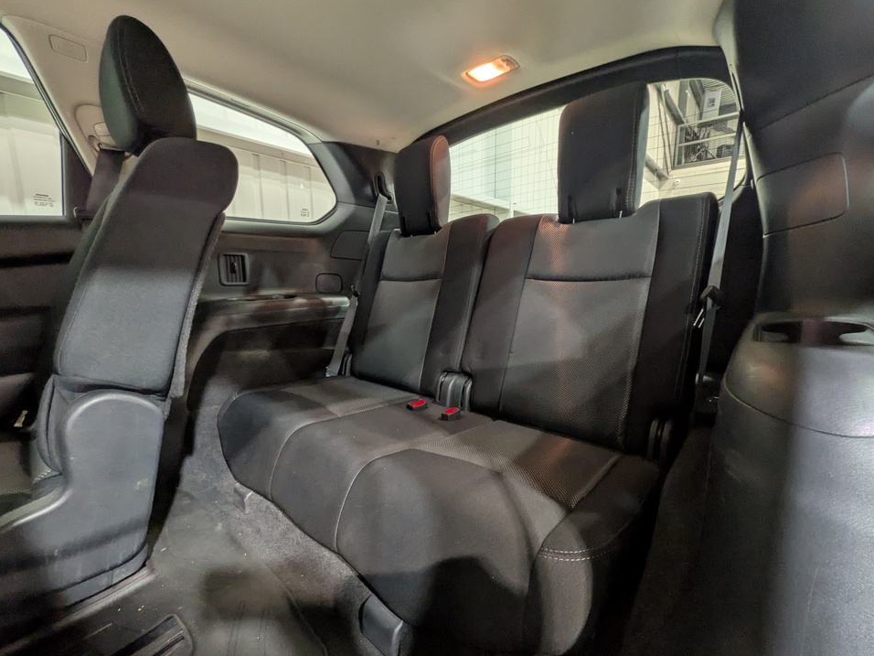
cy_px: 341
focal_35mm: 15
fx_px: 379
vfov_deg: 81.7
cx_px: 447
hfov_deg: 98.2
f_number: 2.2
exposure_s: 1/17.1
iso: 150
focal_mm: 1.83
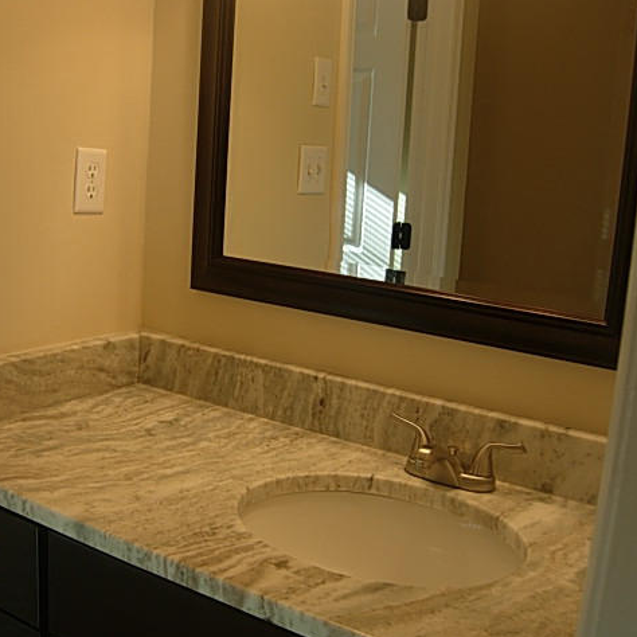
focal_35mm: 43
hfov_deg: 39.1
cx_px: 265
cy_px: 320
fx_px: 895
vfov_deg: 39.2
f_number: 2.7
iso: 50
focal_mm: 7.5
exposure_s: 1/55.3
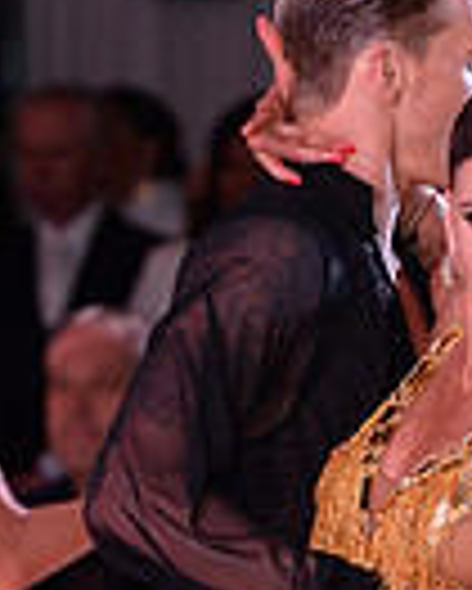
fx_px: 11215
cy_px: 806
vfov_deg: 3.0
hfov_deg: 2.4
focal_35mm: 643
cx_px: 249
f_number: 4.5
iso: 2000
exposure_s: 1/250
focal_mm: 155
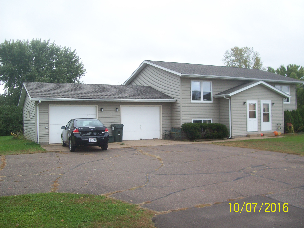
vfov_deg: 38.7
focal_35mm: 37
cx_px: 155
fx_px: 325
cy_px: 113
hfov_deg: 50.1
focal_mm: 6
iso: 80
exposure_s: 1/82.9
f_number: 2.7
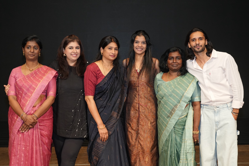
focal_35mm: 56
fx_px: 387
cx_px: 124
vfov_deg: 24.2
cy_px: 83
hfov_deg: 35.6
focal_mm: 56
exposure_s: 1/160
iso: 2500
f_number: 5.6
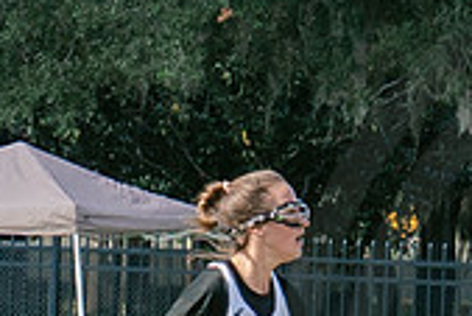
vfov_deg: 1.8
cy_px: 426
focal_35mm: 761
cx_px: 859
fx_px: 9986
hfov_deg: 2.7
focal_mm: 70
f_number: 5.6
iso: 250
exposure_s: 1/800
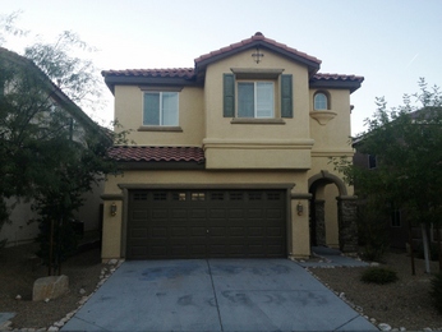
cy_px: 166
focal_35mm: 35
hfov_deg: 52.6
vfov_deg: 40.7
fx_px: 447
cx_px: 221
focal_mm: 4.28
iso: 50
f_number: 2.4
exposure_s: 1/168
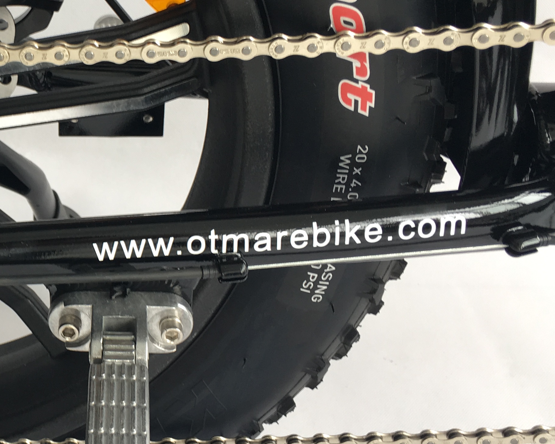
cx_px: -36
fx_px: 1035
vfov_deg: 24.2
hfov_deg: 27.7
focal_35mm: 63
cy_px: 209
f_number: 2.2
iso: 25
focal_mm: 4.15
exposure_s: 1/50
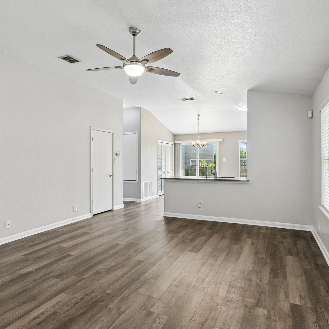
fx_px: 226
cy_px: 162
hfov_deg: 72.1
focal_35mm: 21
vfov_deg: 72.1
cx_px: 162
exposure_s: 1/30
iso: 320
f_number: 8
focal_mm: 11
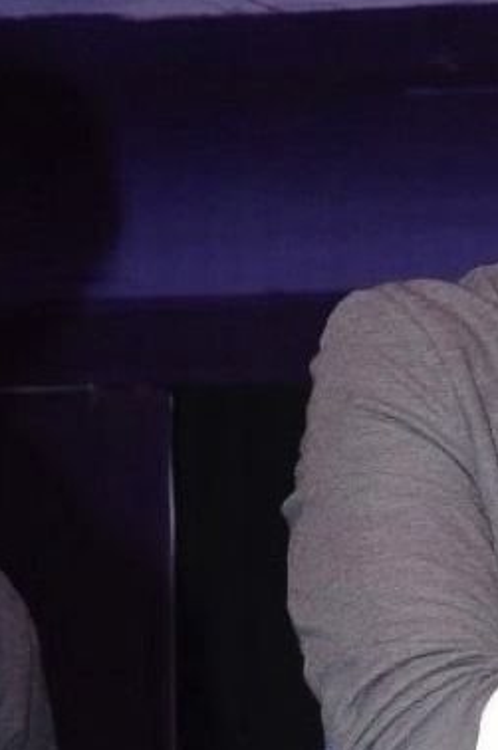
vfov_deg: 4.3
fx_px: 9862
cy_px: 1447
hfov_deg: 2.9
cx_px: 1157
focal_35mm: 474
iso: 1000
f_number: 5.6
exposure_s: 1/125
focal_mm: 66
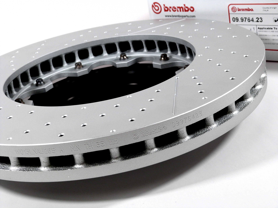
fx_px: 458
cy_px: 104
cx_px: 139
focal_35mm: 57
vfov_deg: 25.7
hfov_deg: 33.8
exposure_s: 1/200
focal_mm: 10.2
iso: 100
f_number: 4
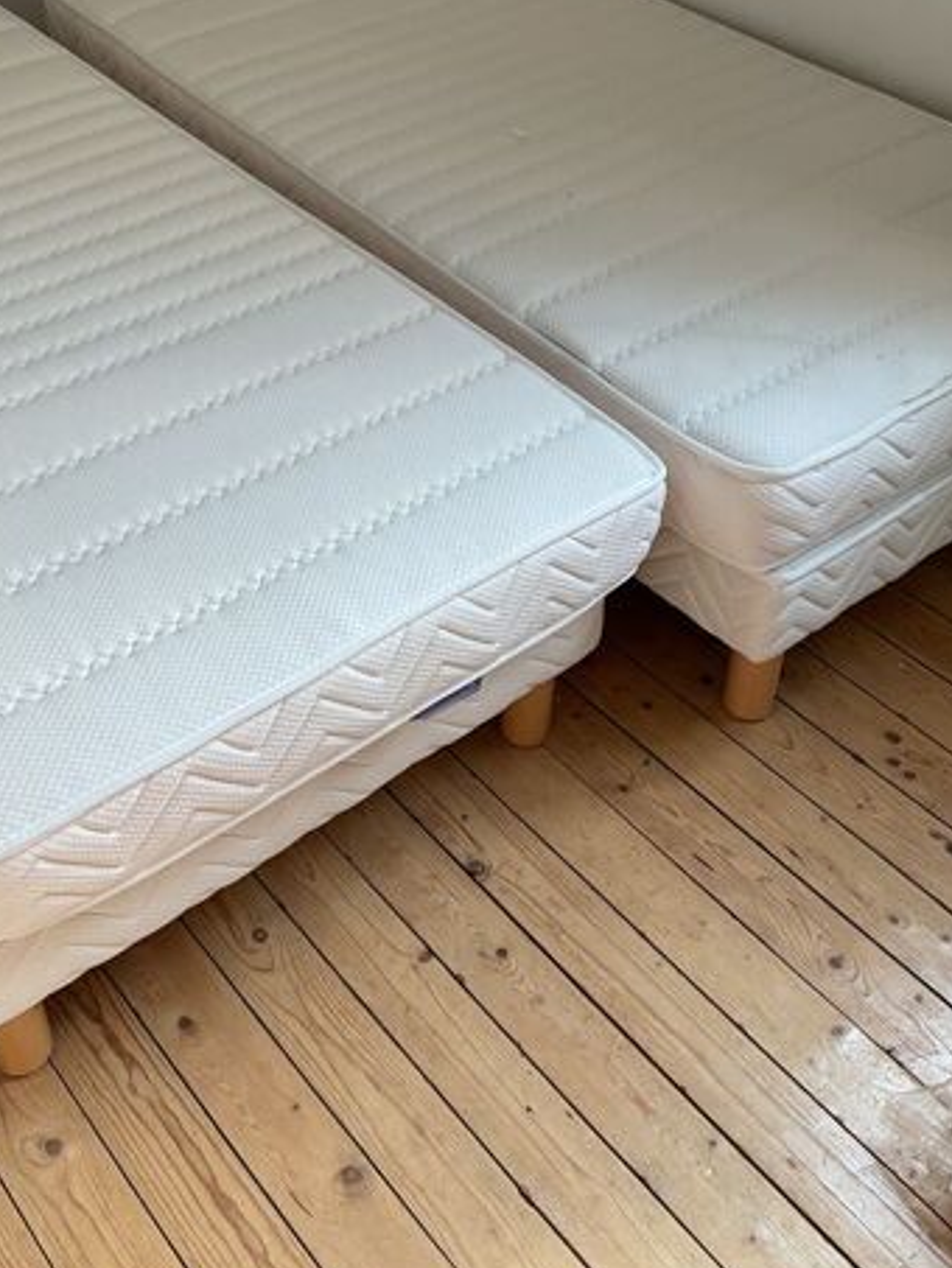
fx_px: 1503
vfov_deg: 45.3
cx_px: 384
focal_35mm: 41
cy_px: 456
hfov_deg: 35.0
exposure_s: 1/120
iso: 32
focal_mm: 3
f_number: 1.8
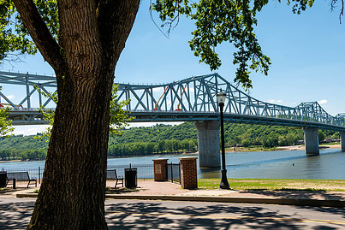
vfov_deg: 32.6
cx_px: 200
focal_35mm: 41
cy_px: 123
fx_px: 393
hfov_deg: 47.2
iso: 100
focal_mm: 28
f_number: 10
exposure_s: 1/160
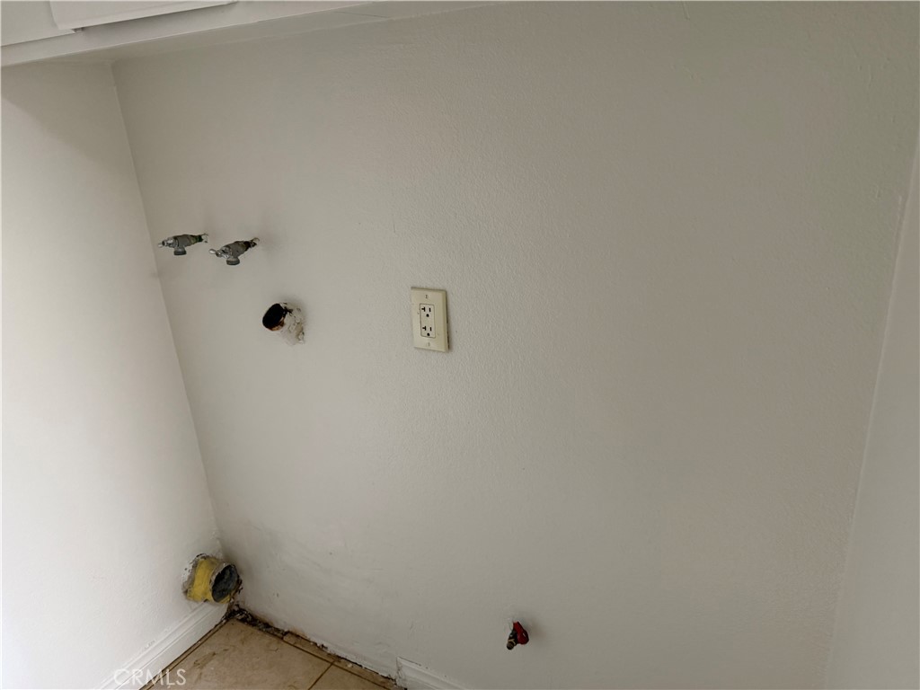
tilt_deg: -19.4
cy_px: 345
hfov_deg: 71.6
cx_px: 460
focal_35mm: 24
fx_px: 638
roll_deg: +4.8
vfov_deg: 56.8
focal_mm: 6.76
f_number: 1.78
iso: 250
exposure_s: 1/60
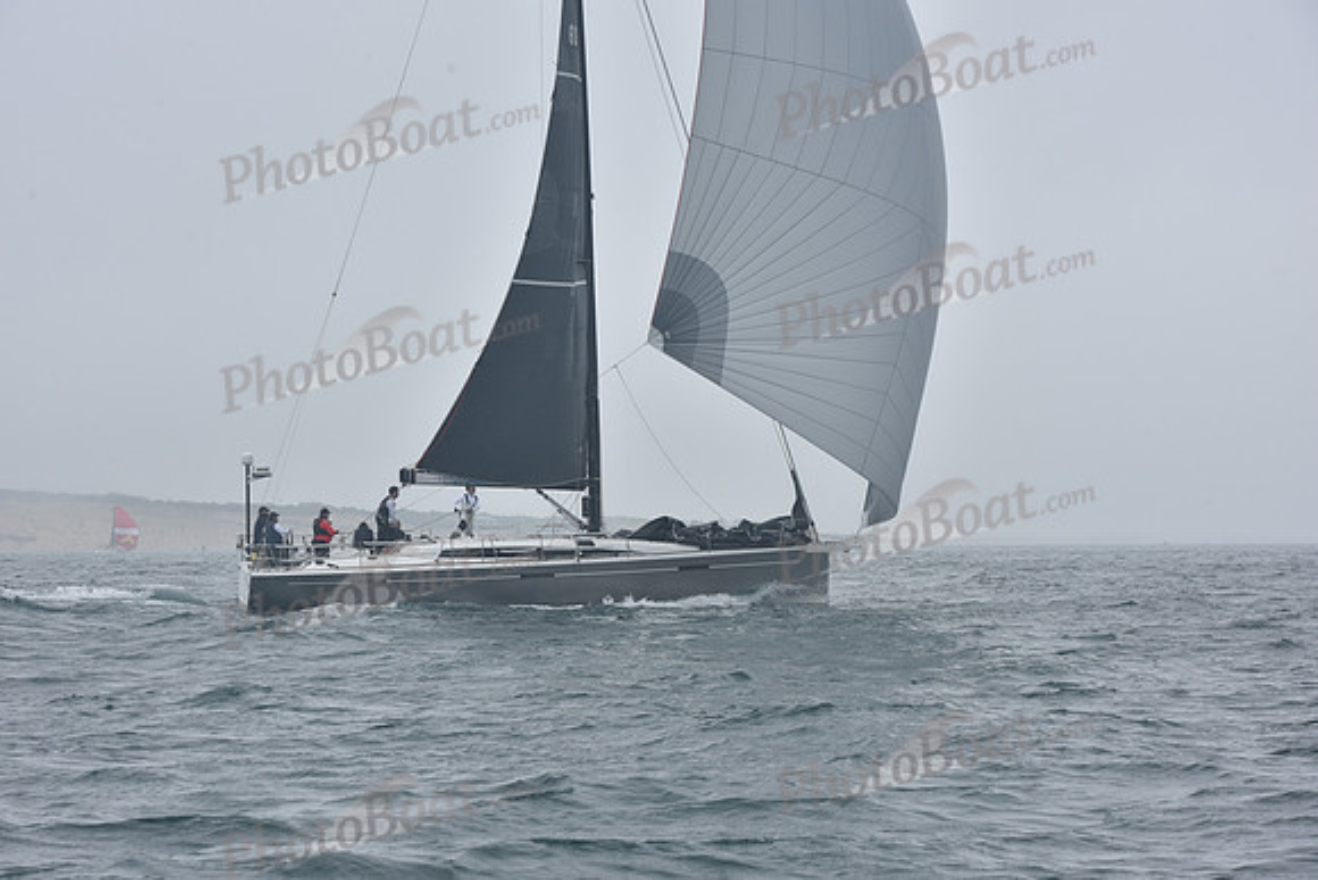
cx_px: 659
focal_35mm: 110
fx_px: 4028
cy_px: 440
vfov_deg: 12.5
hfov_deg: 18.6
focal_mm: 110
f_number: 10
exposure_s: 1/800
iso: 250
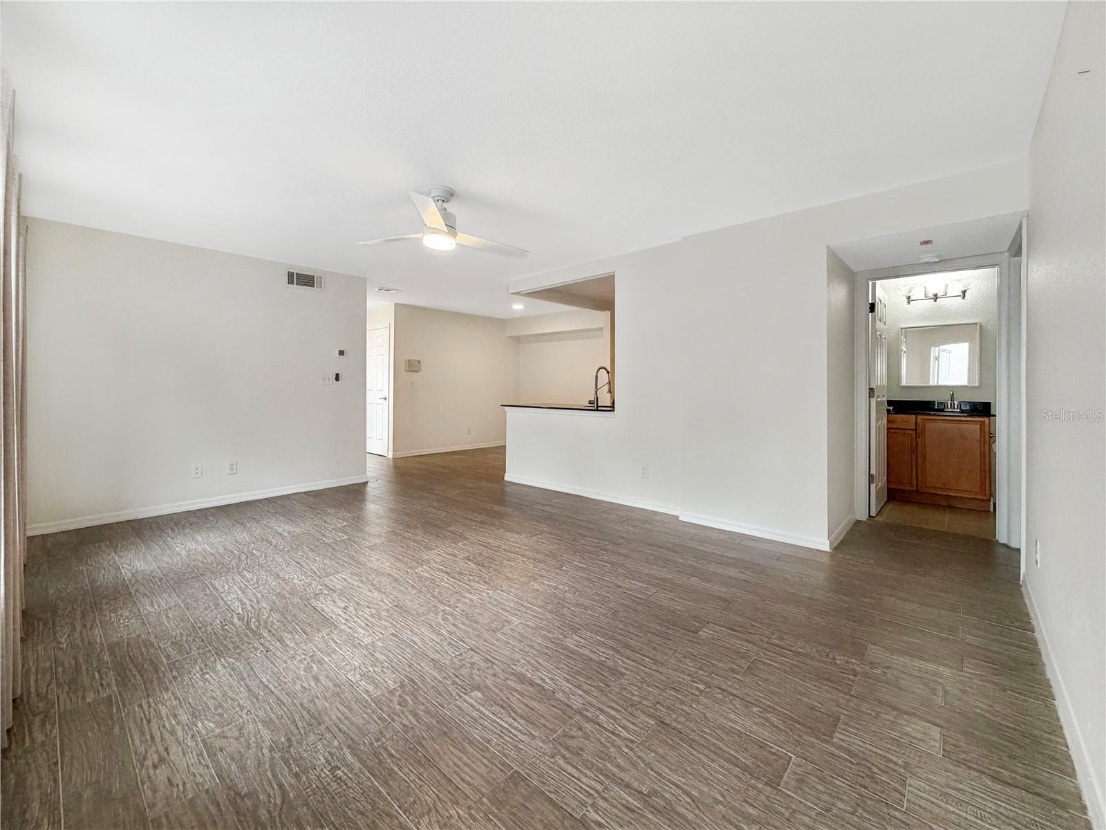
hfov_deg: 102.1
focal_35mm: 14
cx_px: 553
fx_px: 447
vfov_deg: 85.7
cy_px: 415
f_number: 2.2
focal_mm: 2.22
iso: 200
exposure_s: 1/120
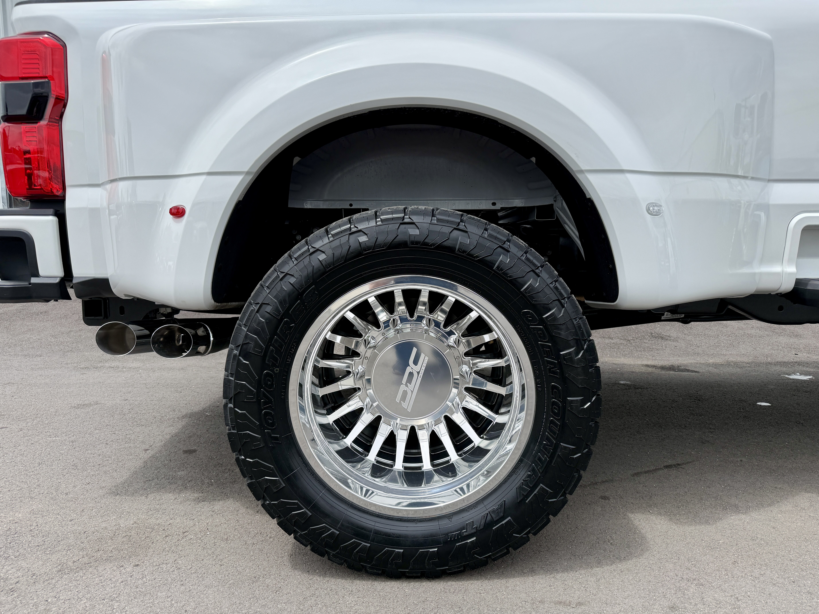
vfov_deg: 56.8
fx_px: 568
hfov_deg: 71.6
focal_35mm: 24
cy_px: 307
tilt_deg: -5.3
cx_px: 410
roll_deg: +0.4
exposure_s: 1/4405
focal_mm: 6.76
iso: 80
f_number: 1.78
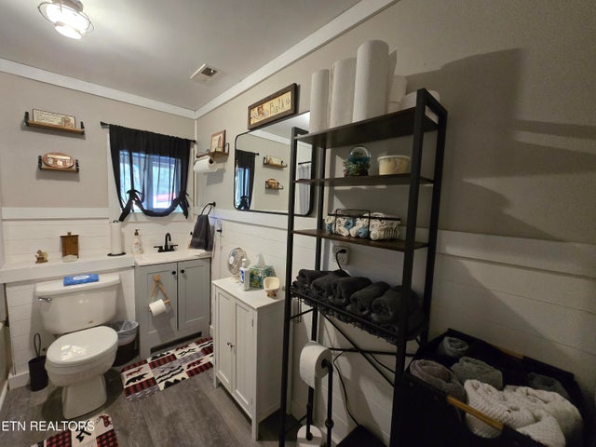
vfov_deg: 89.9
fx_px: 224
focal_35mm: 13
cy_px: 224
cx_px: 298
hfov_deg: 106.2
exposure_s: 1/60
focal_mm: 2.2
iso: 640
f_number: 2.2
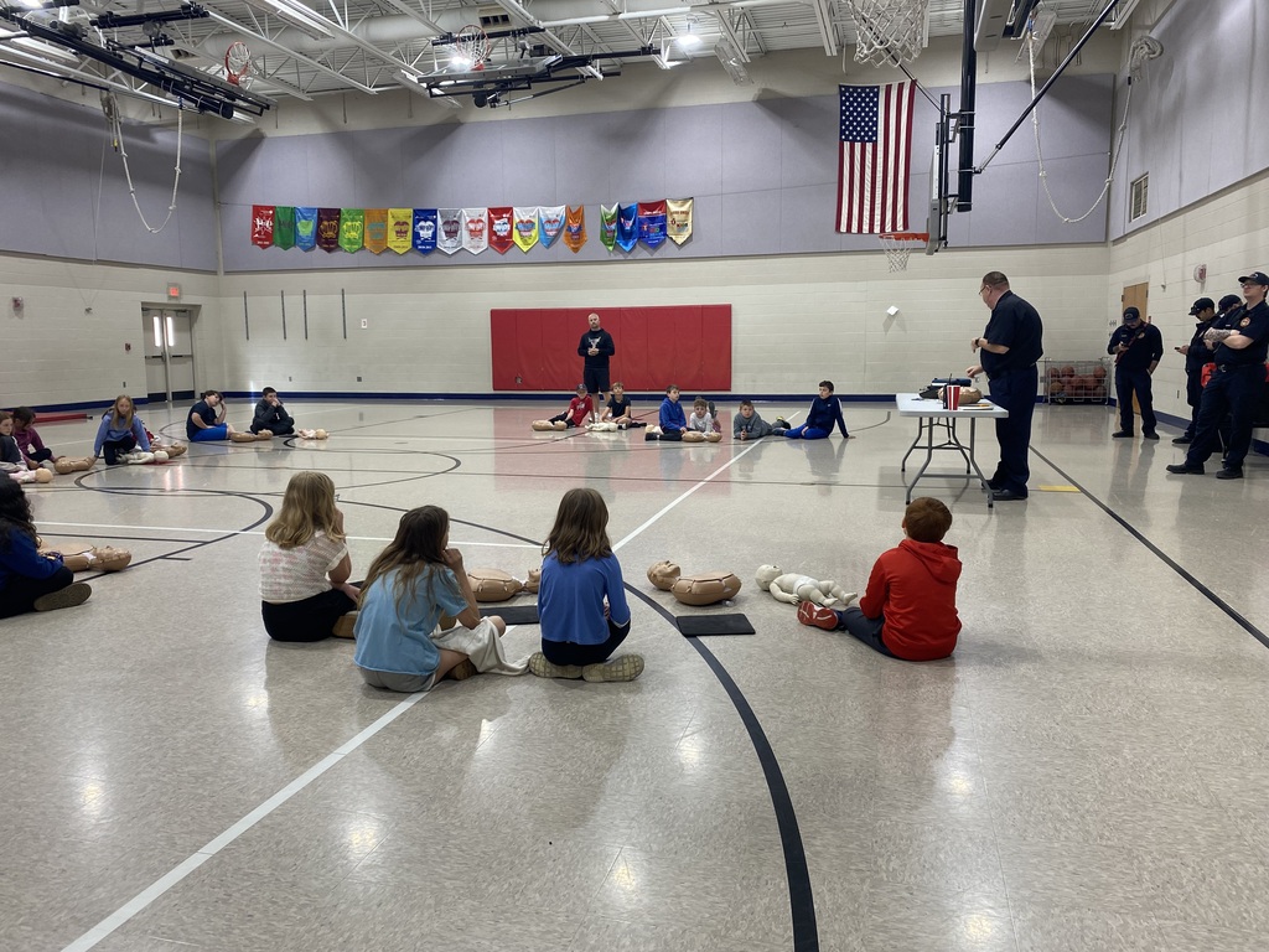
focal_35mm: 26
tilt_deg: -7.9
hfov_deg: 67.3
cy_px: 476
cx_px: 634
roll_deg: +0.3
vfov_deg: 53.1
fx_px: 953
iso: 64
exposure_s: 1/60
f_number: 1.8
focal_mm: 4.25
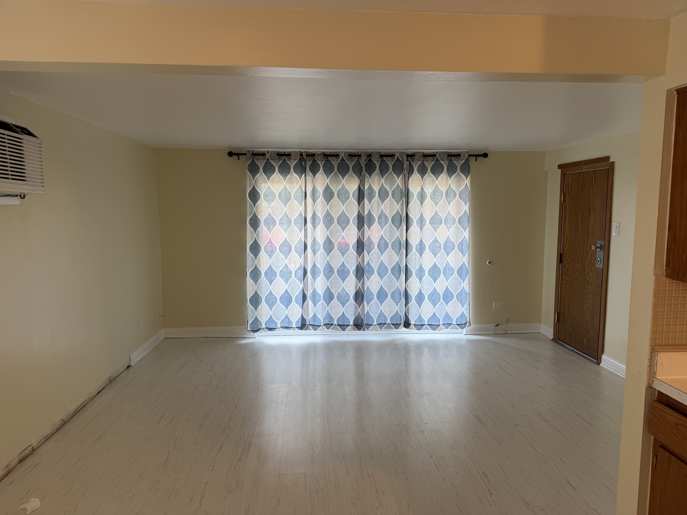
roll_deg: +0.1
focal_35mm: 24
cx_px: 344
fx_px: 476
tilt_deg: -5.7
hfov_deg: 71.6
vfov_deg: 56.8
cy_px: 258
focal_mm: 6.76
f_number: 1.78
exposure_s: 1/120
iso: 100
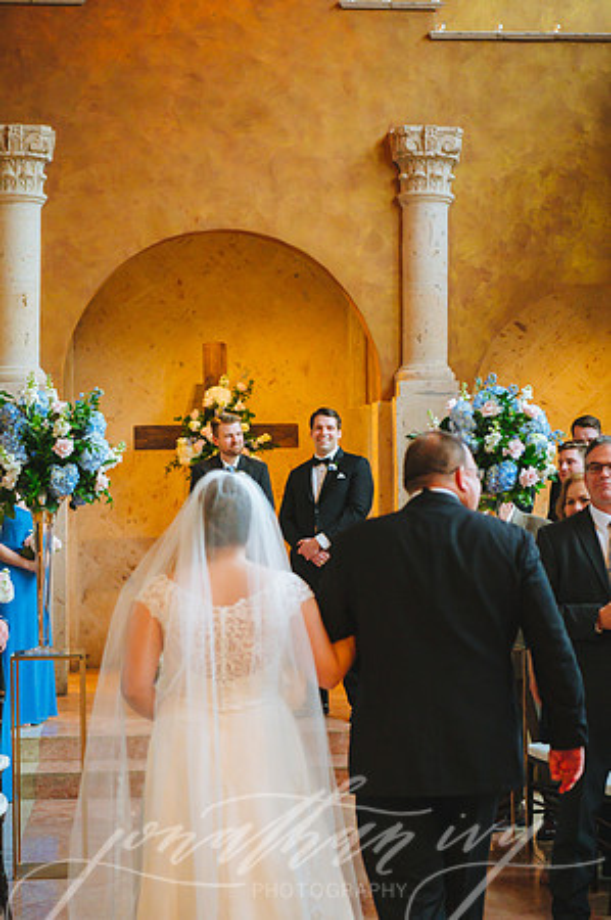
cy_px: 460
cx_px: 306
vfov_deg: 28.9
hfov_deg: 19.4
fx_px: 1786
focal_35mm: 70
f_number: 2.8
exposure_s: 1/200
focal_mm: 70
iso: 3200
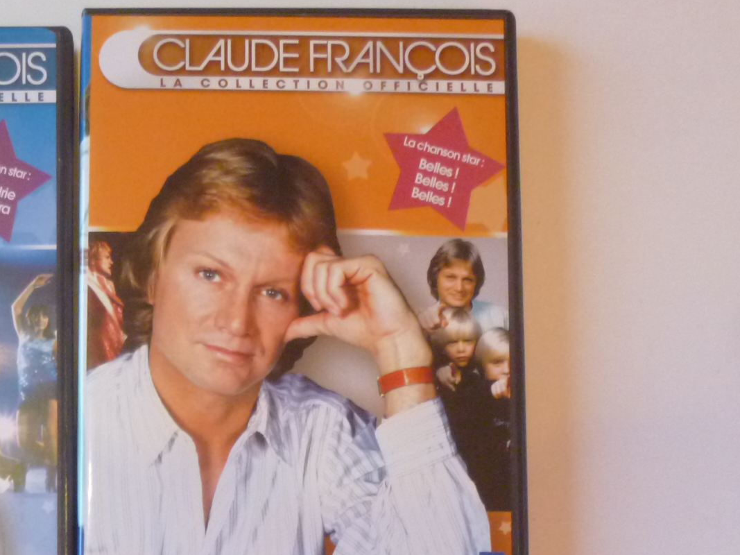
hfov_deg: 30.2
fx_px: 1282
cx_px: 21
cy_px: 651
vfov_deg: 22.6
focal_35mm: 60
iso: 400
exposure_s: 1/30
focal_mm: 4.5
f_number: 3.1
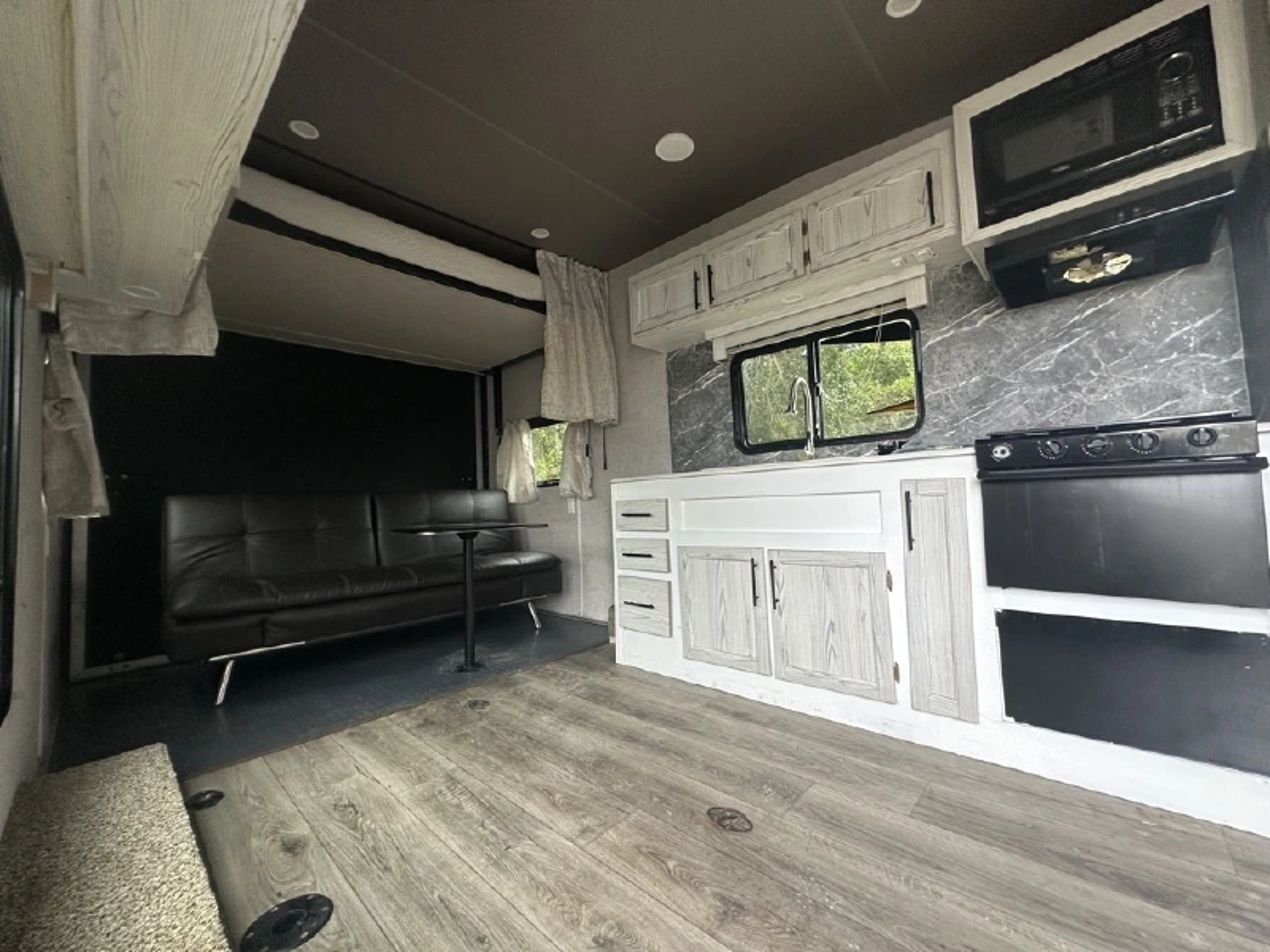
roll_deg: +3.9
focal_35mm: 14
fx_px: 514
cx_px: 635
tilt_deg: +2.0
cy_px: 476
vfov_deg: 85.7
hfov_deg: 102.1
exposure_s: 1/99
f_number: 2.2
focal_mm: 2.22
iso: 125
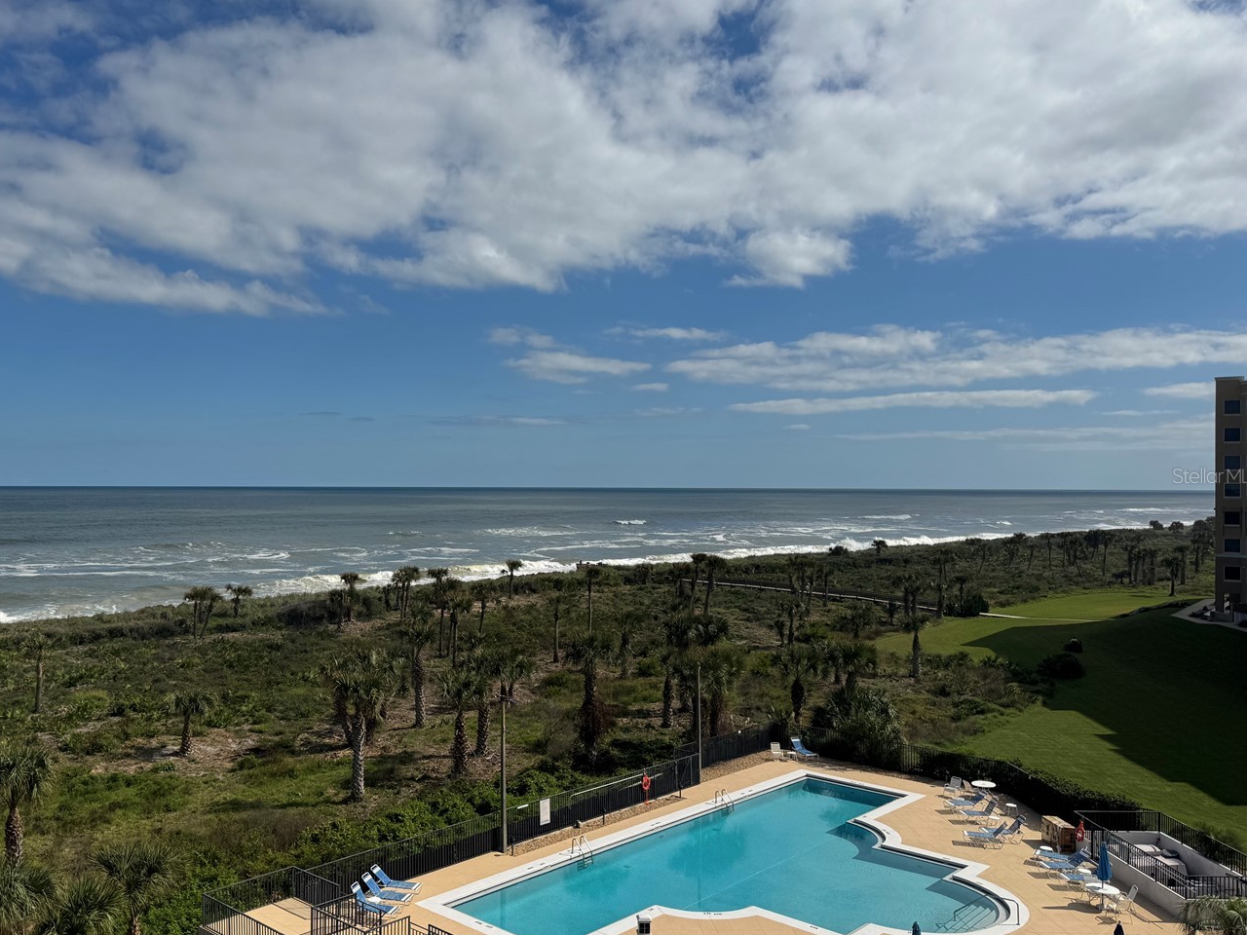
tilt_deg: +0.0
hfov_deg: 59.4
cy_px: 475
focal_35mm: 30
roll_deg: -0.6
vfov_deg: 46.8
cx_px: 485
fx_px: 1081
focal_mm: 6.76
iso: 80
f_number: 1.78
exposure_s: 1/12346
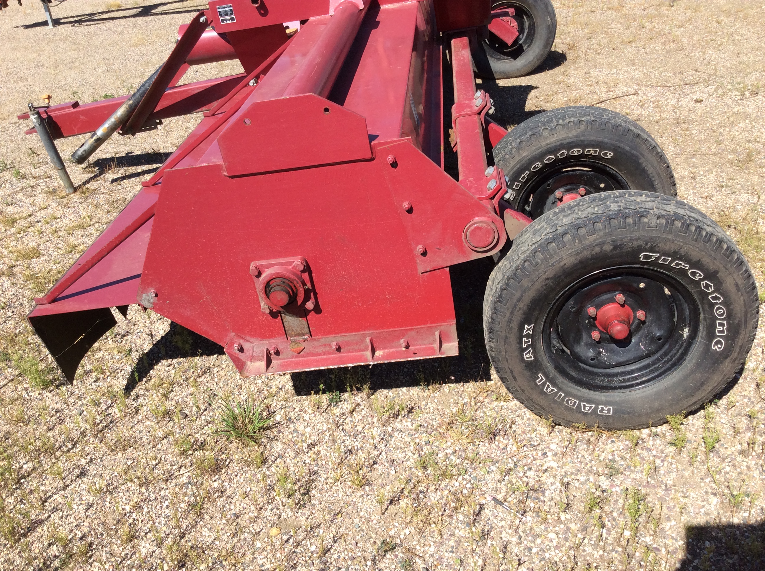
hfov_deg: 56.9
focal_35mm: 32
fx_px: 706
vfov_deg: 44.1
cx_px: 382
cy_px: 286
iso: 32
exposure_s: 1/1121
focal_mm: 3.3
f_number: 2.4
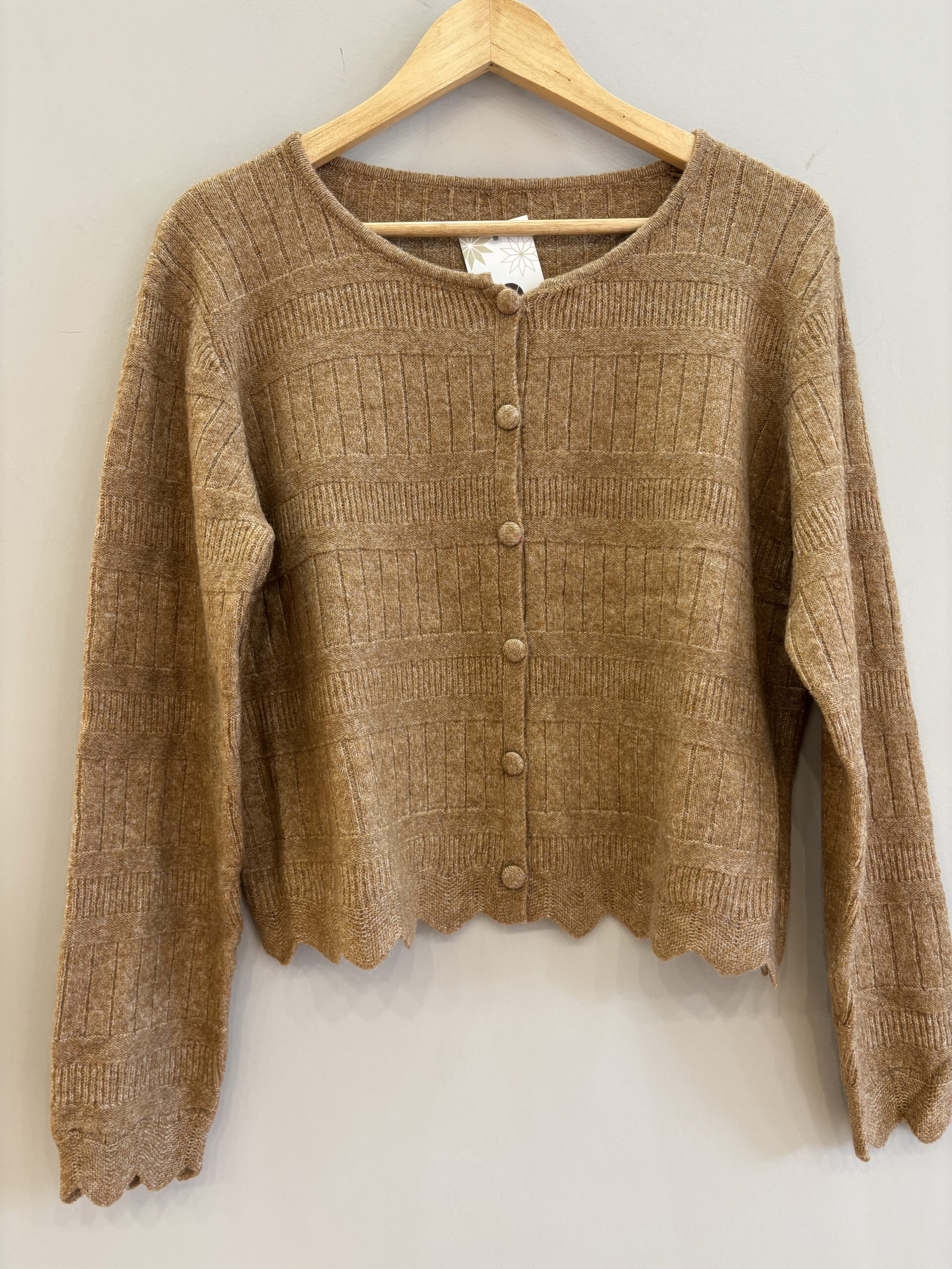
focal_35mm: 26
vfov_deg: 67.3
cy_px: 634
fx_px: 953
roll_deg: +1.7
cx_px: 476
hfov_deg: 53.1
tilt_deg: -0.9
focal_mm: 5.96
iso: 125
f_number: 1.6
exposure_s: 1/50
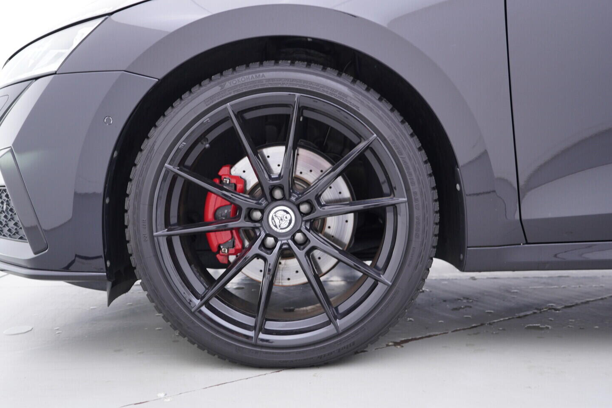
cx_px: 306
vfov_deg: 36.9
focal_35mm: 36
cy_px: 204
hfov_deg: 53.1
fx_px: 612
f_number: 2.8
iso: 160
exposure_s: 1/40
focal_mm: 24
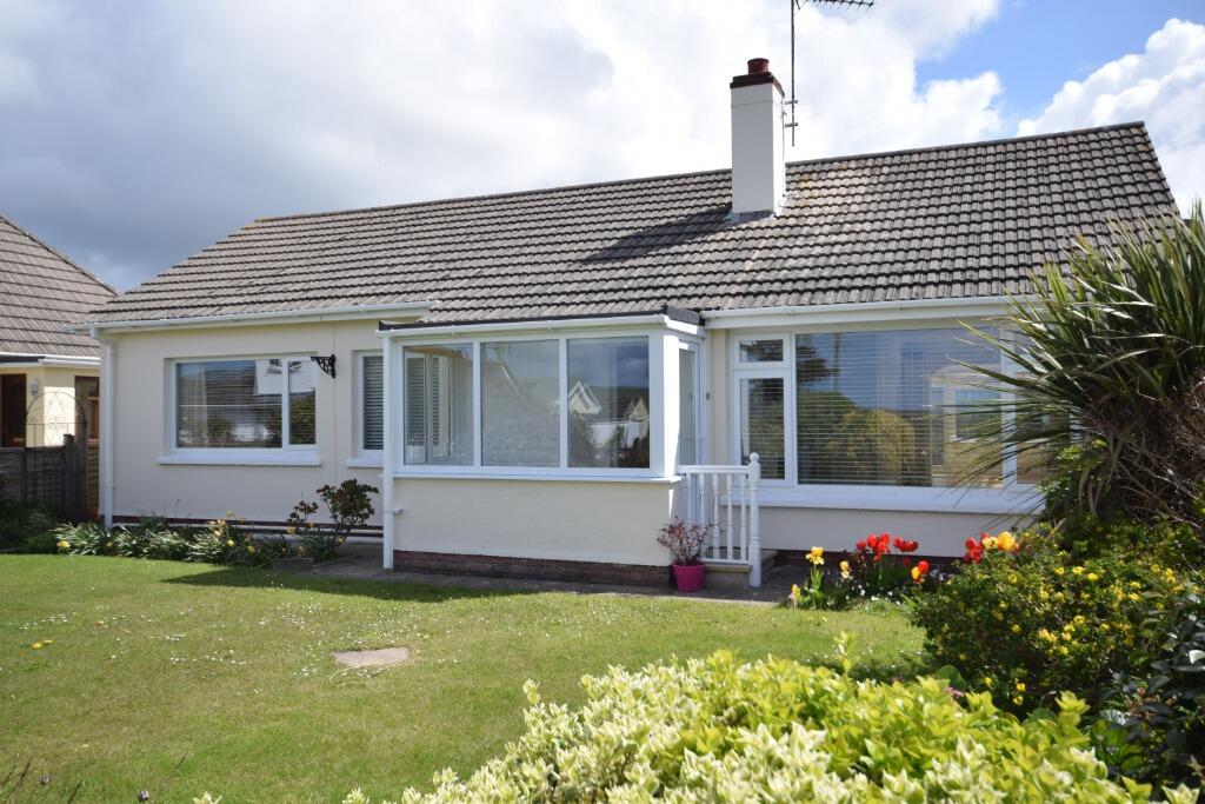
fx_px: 1004
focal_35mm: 30
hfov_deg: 61.9
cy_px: 402
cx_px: 602
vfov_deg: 43.6
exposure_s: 1/320
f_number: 9
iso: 200
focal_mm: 20
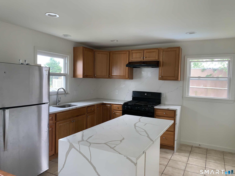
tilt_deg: -3.0
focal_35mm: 26
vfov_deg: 53.1
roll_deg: -0.8
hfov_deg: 67.3
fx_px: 177
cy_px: 88
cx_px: 118
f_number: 1.8
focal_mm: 4.25
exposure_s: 1/64
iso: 100
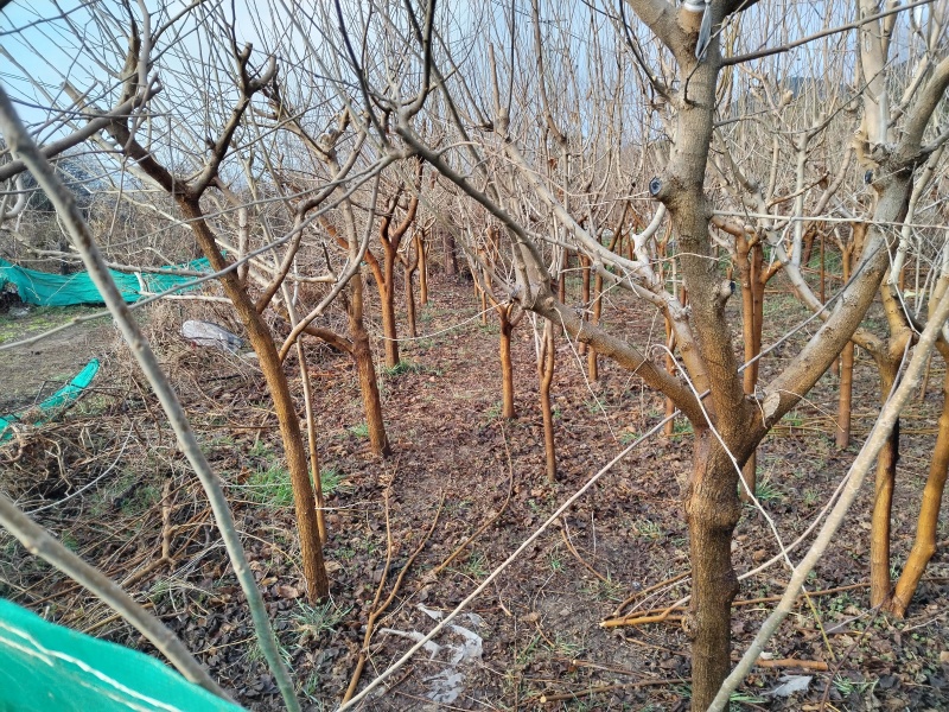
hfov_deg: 67.3
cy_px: 356
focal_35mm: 26
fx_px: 713
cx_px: 474
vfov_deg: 53.1
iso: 100
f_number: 1.8
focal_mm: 4.75
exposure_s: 1/586
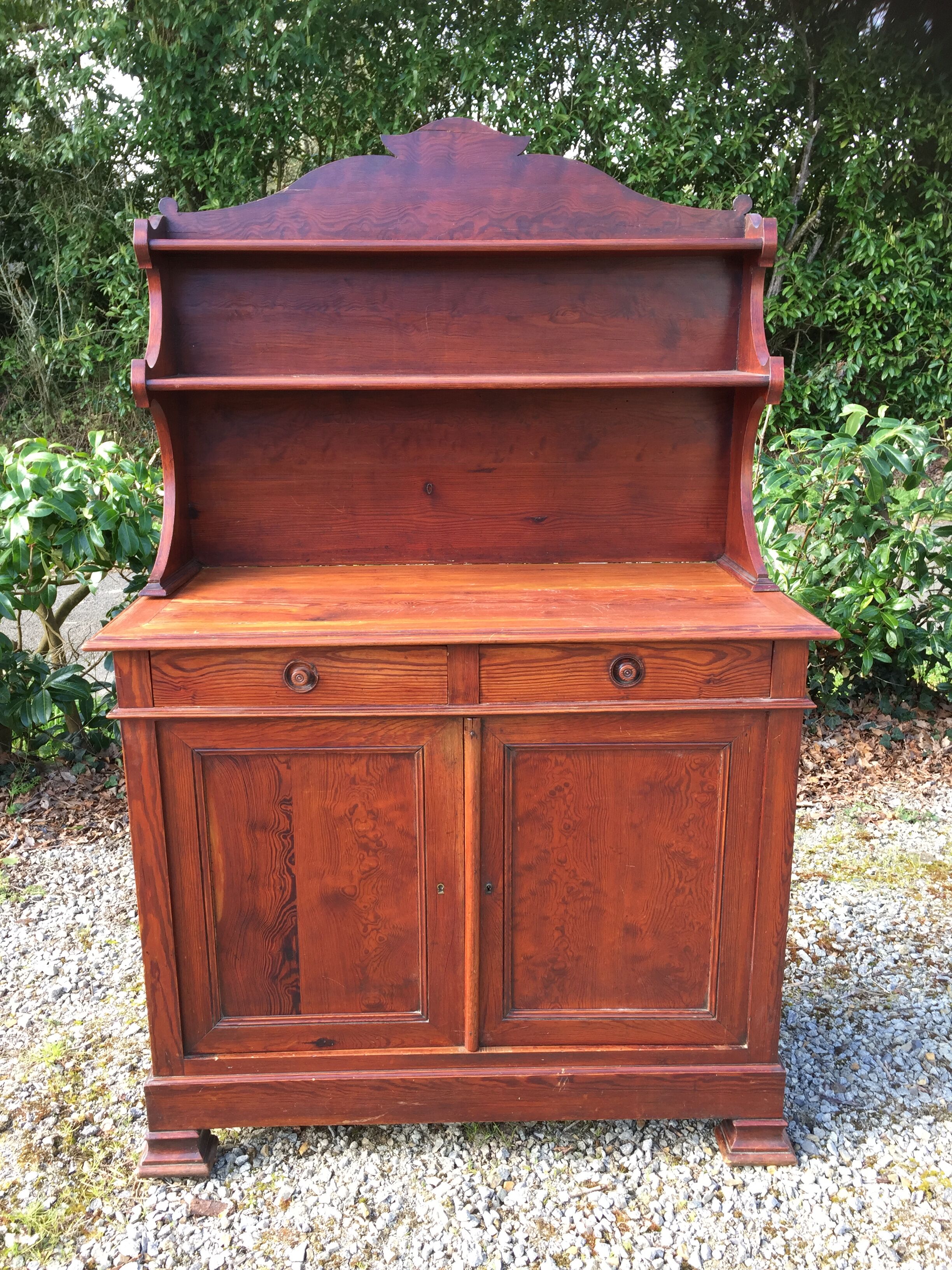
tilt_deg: -16.0
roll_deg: -1.1
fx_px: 1063
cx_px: 476
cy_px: 635
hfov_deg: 48.2
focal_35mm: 29
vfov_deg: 61.7
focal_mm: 4.15
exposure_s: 1/100
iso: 32
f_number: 2.2
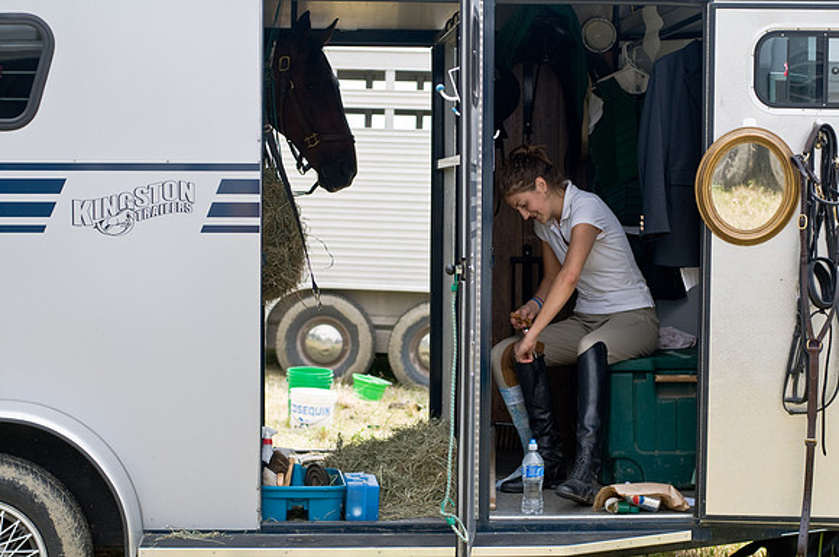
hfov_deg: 27.0
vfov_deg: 18.1
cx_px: 420
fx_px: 1745
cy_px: 278
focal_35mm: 75
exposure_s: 1/750
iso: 125
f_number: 3.3
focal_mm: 50
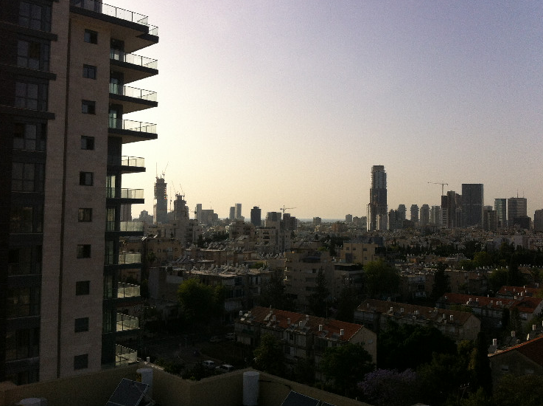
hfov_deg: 49.0
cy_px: 186
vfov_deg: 37.6
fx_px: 595
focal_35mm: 38
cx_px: 290
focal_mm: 3.85
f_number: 2.8
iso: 80
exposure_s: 1/2514
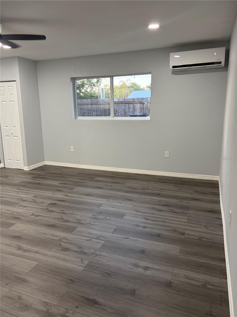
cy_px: 158
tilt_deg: -10.8
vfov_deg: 67.3
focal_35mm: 26
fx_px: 237
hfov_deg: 53.1
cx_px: 118
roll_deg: +0.5
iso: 125
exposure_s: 1/60
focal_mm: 5.96
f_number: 1.6
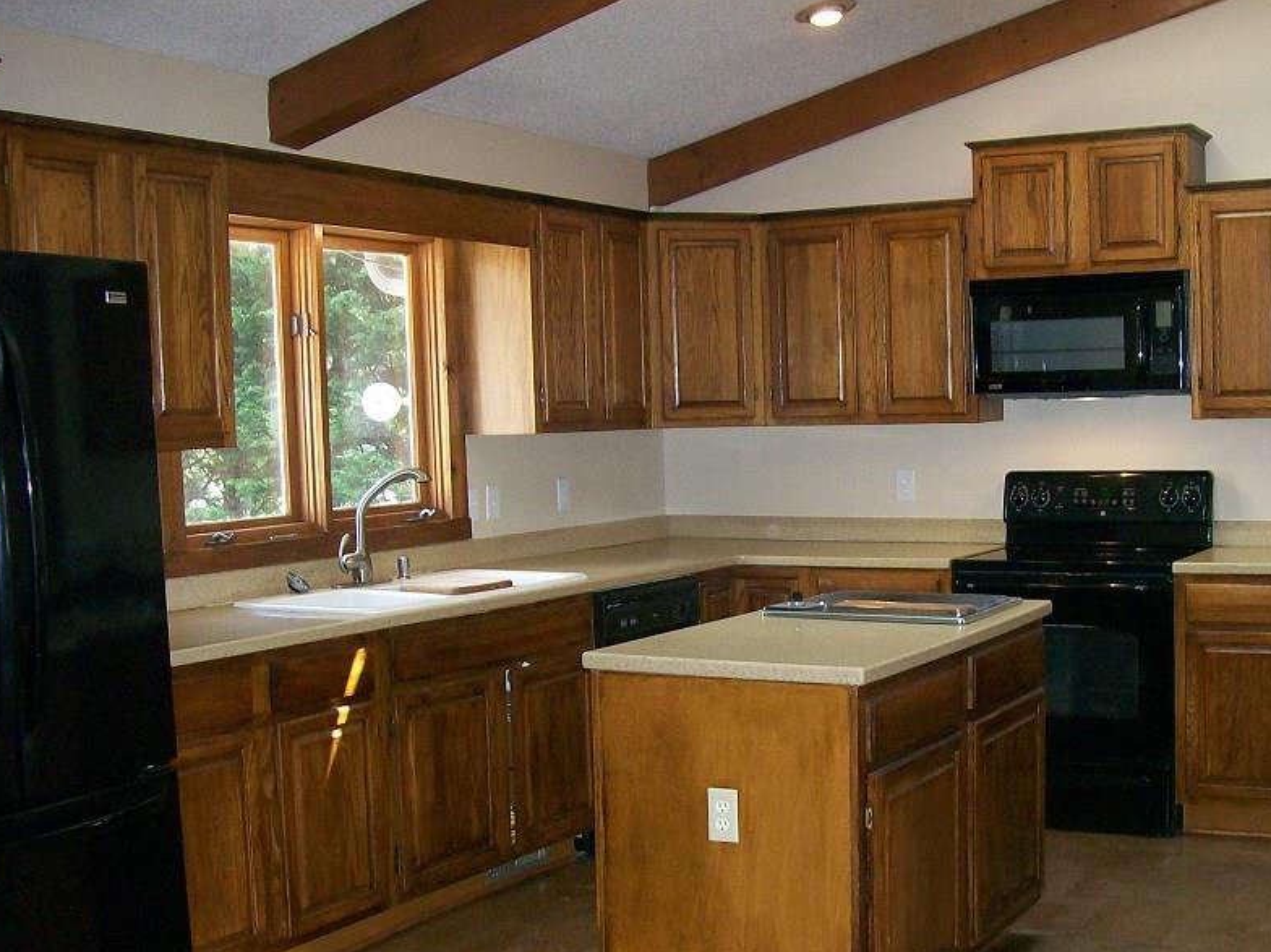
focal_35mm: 47
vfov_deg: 30.7
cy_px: 618
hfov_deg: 40.4
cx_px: 731
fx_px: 1725
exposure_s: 1/64
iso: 140
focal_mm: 6
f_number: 2.7
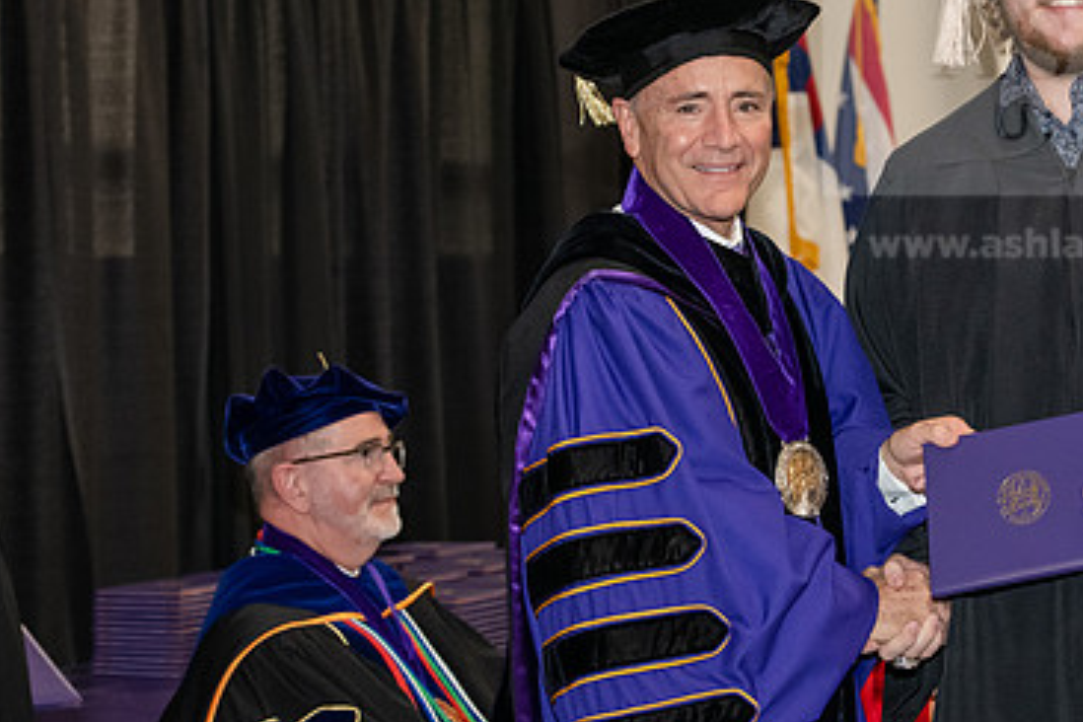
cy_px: 306
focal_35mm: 111
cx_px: 734
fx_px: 3339
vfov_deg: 12.3
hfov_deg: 18.4
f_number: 5
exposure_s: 1/200
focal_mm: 70
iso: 2500
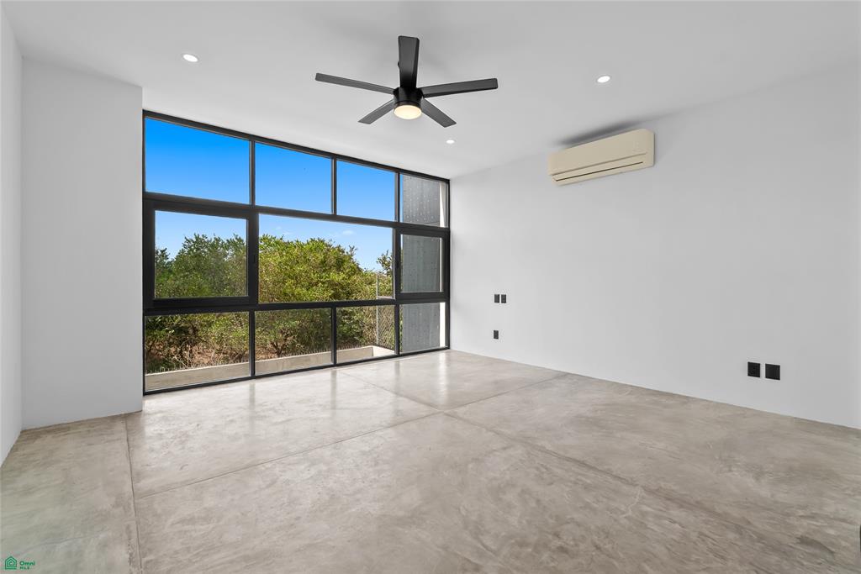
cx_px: 430
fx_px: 383
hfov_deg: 96.7
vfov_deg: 73.8
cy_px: 287
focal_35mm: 16
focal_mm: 16
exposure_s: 1/13
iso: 320
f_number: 9
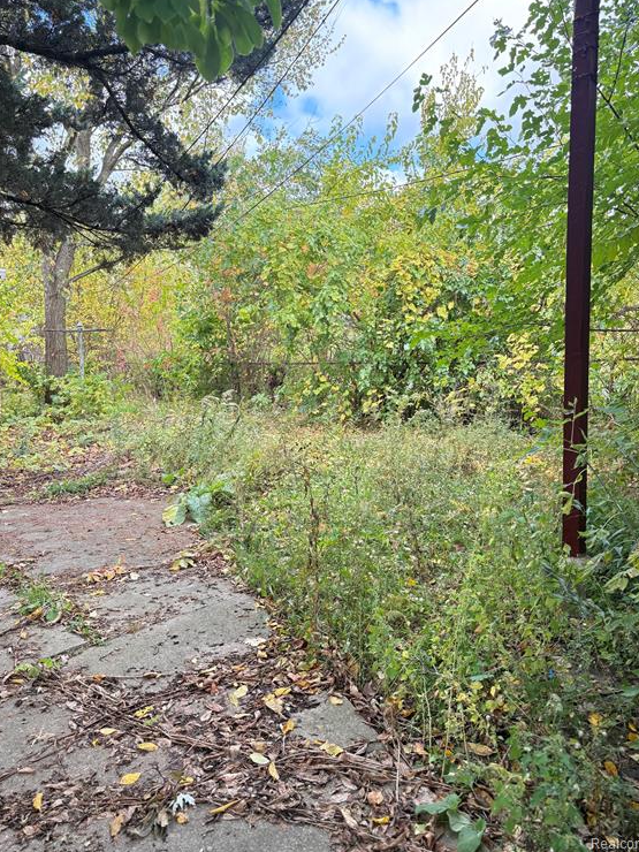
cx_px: 328
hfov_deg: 51.3
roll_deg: +1.0
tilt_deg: -5.3
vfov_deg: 65.3
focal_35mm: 27
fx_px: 665
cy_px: 412
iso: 80
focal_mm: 5.96
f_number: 1.6
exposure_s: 1/236
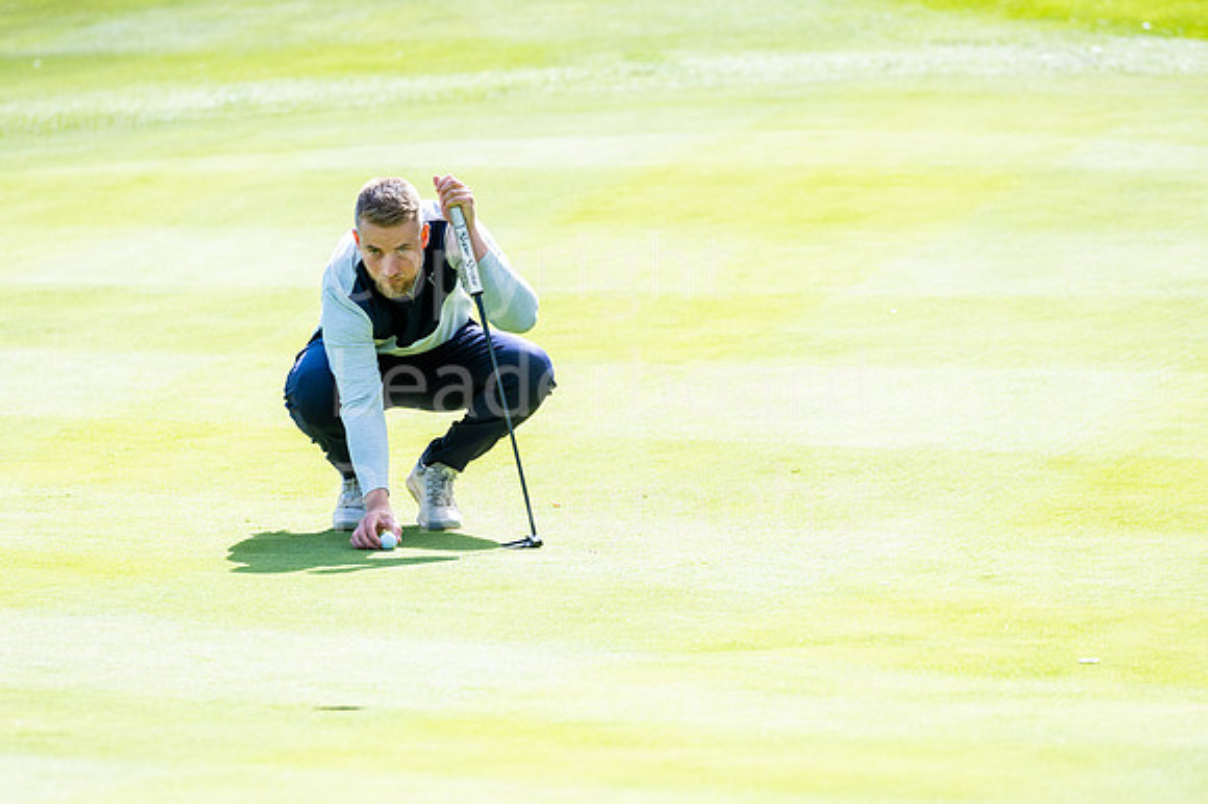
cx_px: 604
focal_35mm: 300
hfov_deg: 6.9
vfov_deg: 4.6
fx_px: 10061
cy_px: 402
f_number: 4
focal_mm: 200
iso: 200
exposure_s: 1/800
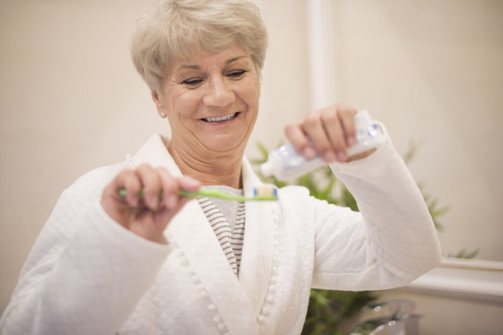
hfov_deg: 39.6
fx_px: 699
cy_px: 168
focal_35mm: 50
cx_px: 252
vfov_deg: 27.0
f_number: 1.8
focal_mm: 50
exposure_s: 1/80
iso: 160
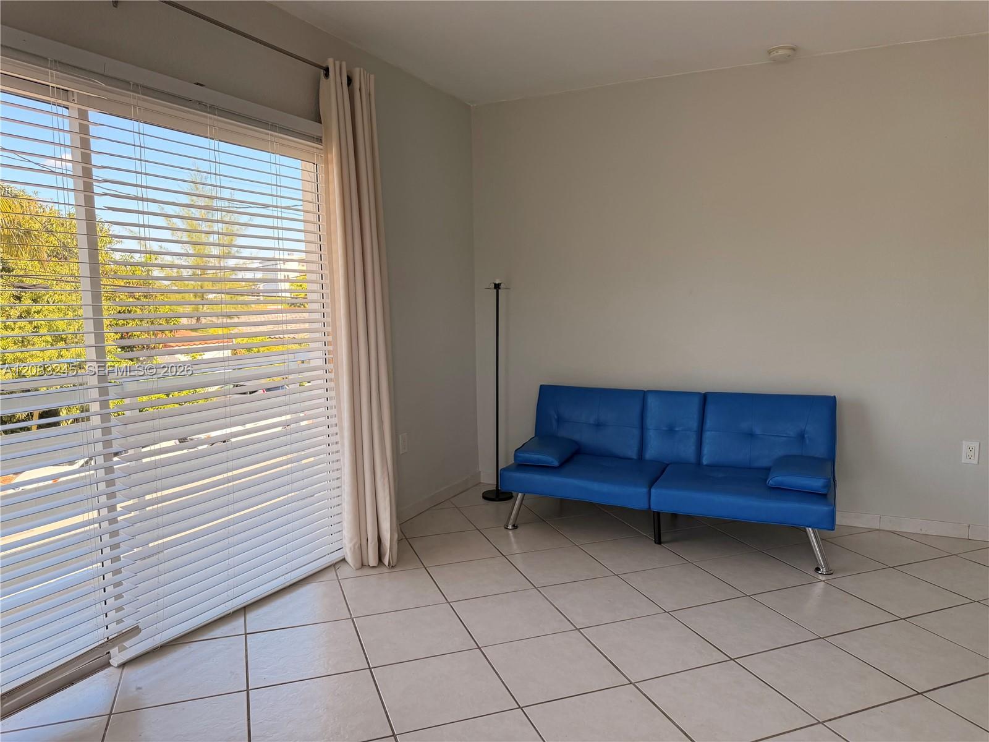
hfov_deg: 71.6
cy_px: 371
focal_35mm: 24
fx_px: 686
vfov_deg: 56.8
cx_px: 494
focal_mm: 6.76
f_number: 1.78
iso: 100
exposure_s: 1/660
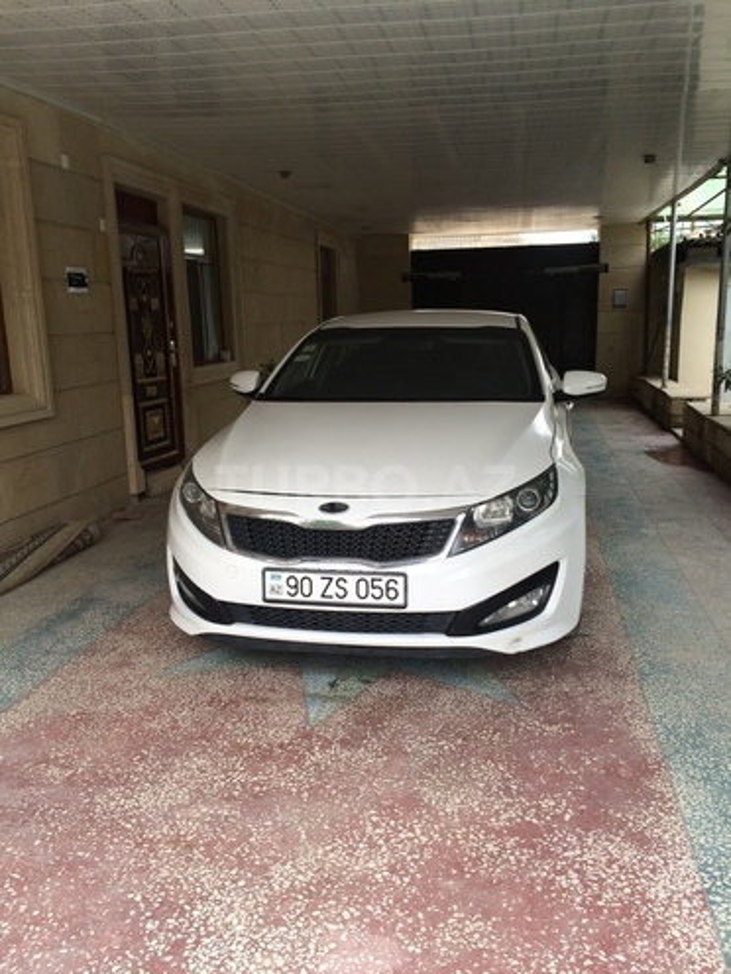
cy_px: 487
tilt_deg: -12.8
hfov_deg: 48.2
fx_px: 817
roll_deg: +2.7
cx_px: 366
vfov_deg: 61.7
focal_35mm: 29
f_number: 2.2
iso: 32
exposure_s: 1/328
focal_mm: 4.15
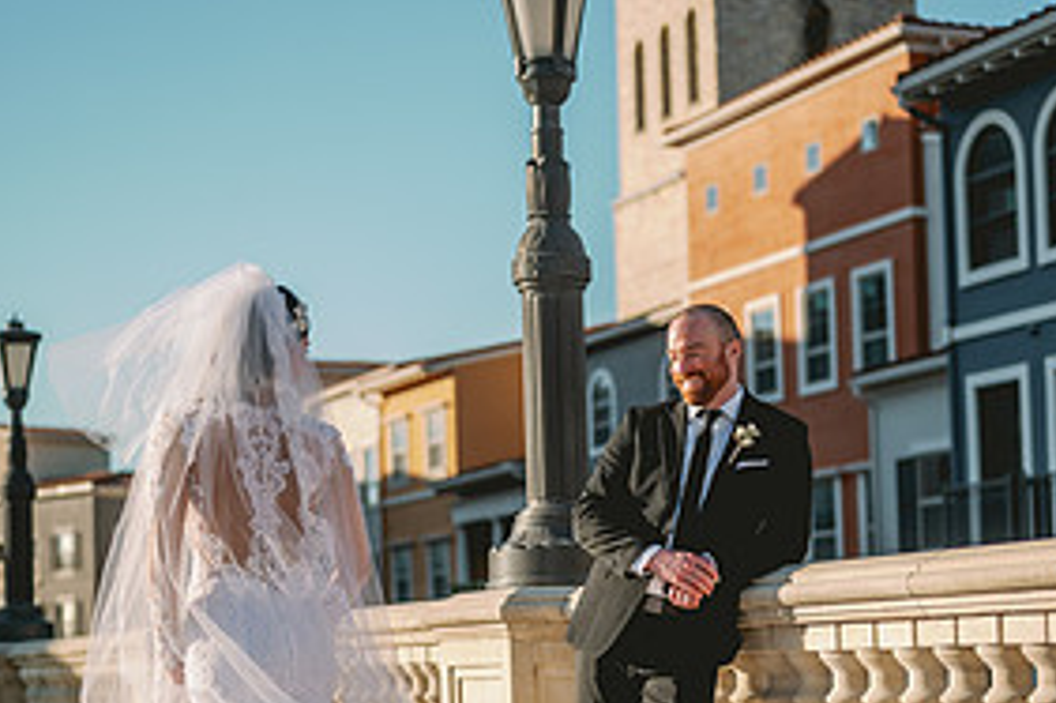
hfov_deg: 25.4
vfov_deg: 16.9
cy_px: 568
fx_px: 2345
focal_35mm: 80
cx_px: 528
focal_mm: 50
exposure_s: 1/6400
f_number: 2
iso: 50
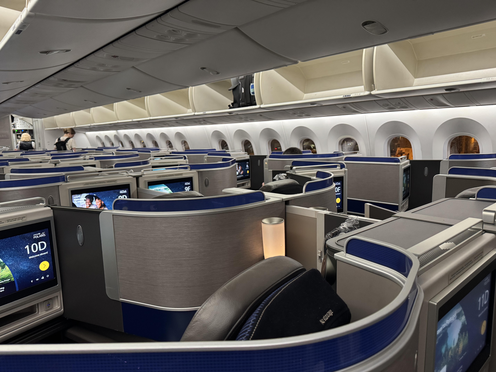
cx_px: 248
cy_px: 186
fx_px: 344
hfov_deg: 71.6
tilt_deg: -10.3
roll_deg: +0.6
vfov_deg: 56.8
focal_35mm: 24
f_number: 1.78
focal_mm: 6.76
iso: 500
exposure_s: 1/55
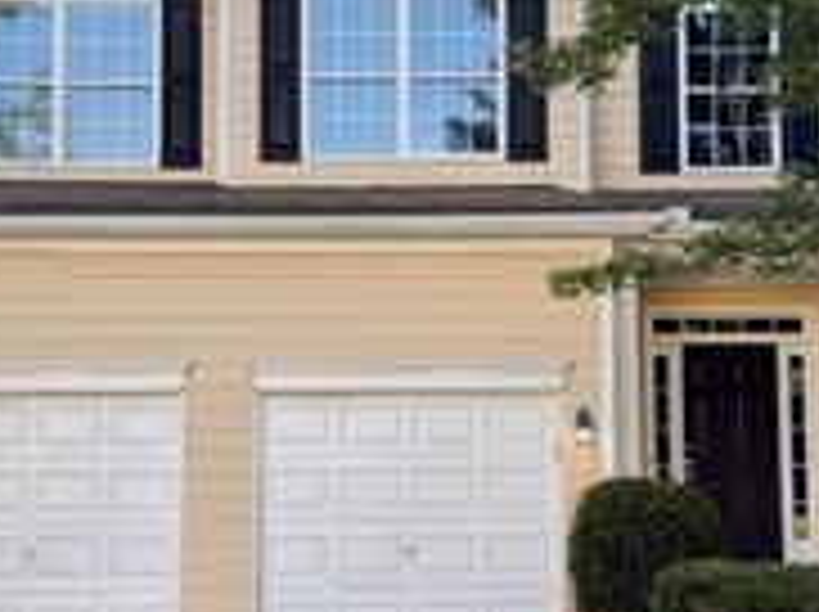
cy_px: 335
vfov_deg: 22.2
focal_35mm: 66
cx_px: 405
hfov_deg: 29.4
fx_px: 1559
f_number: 1.78
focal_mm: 6.76
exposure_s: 1/858
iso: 80
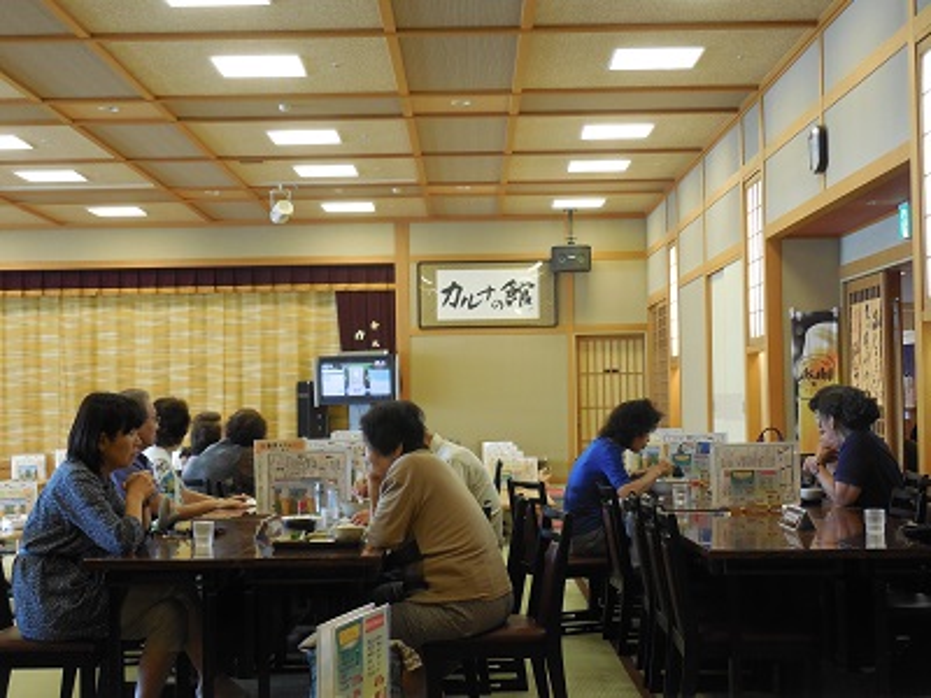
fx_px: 1452
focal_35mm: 54
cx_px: 466
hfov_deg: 35.5
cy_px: 349
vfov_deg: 27.0
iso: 400
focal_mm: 9.8
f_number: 4.2
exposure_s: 1/15
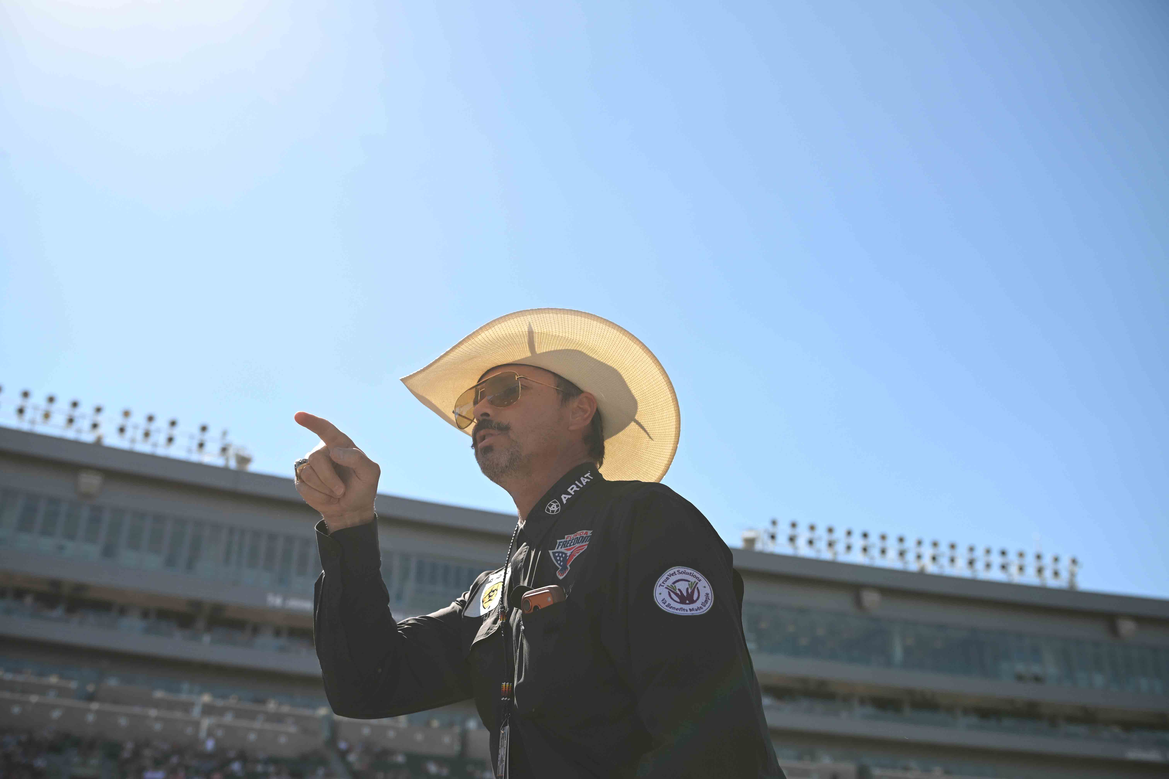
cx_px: 584
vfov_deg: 31.9
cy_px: 390
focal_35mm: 42
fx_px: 1364
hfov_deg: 46.4
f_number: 4.5
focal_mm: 42
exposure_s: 1/2500
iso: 320
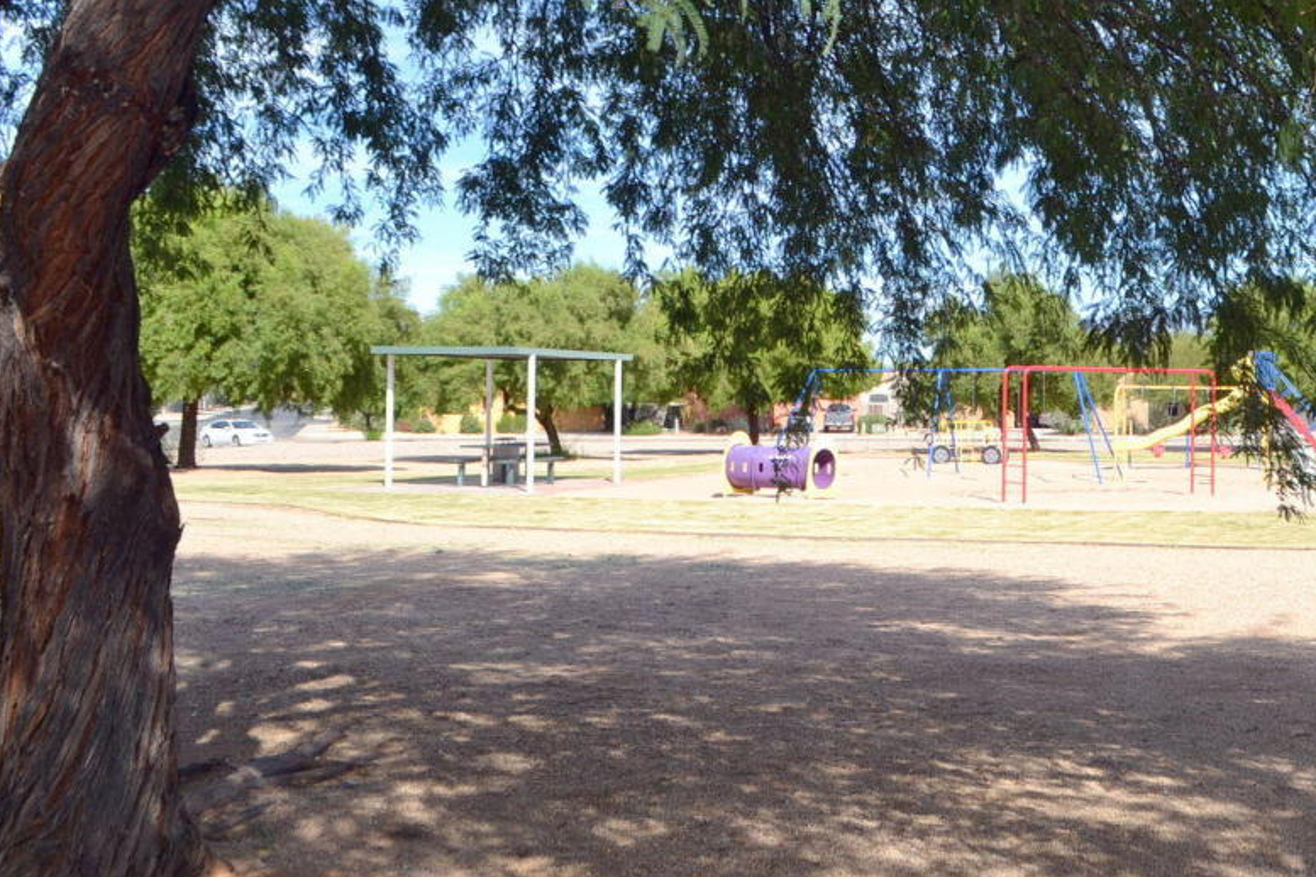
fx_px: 1462
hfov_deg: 47.2
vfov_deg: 33.1
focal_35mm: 40
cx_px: 936
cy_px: 283
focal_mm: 18
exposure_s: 1/200
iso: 100
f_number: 8
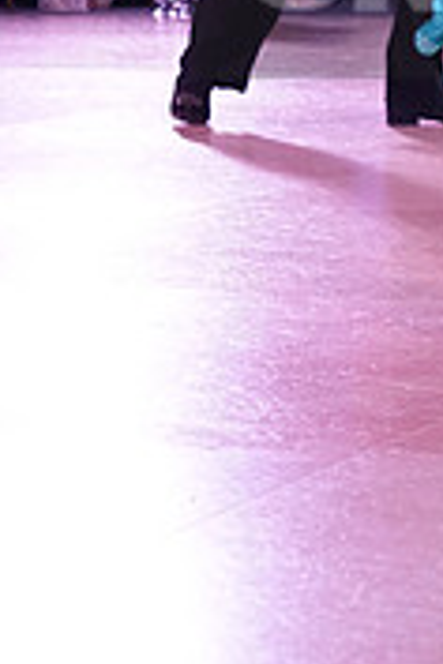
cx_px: 711
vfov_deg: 11.0
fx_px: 3396
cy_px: -45
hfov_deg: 7.3
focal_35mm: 184
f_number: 5.6
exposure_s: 1/250
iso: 2500
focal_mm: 56
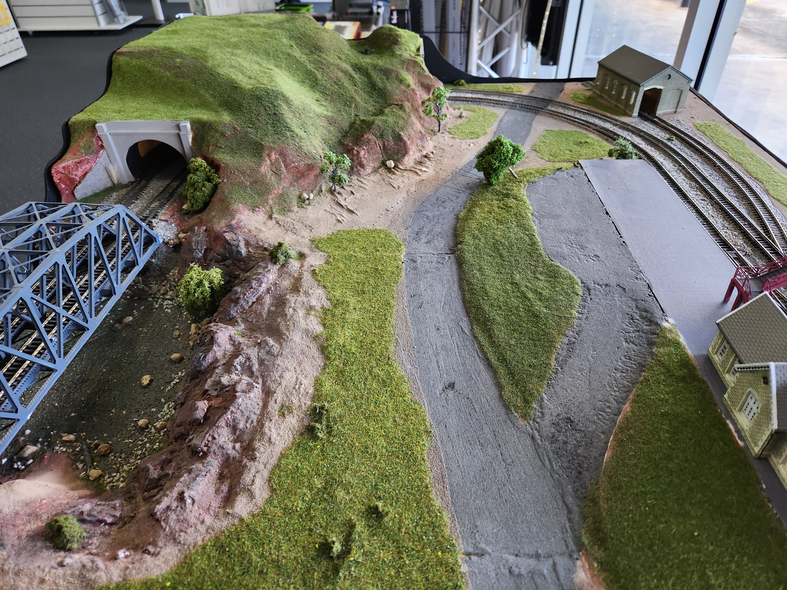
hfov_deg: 73.9
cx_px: 394
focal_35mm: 23
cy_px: 295
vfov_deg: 58.9
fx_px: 523
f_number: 1.8
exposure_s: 1/100
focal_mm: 5.4
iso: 160
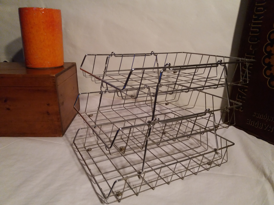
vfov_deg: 49.7
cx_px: 137
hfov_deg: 63.4
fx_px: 222
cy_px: 102
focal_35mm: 28
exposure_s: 1/33
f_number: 1.9
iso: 160
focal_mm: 3.7
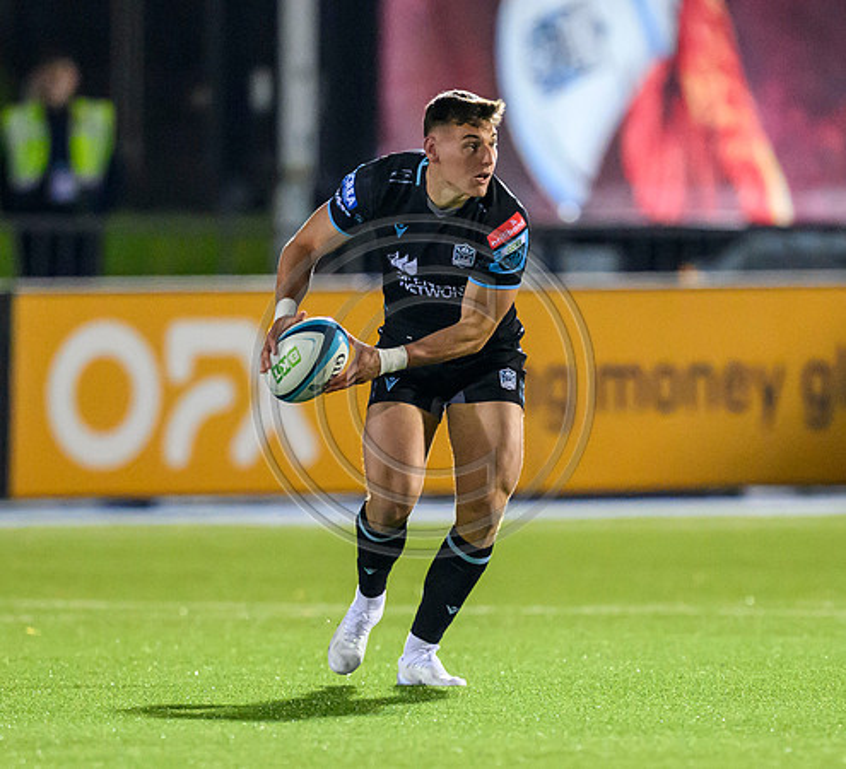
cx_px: 396
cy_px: 494
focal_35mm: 919
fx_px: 24271
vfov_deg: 1.8
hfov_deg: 2.0
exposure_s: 1/1000
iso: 8000
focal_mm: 400
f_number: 3.2
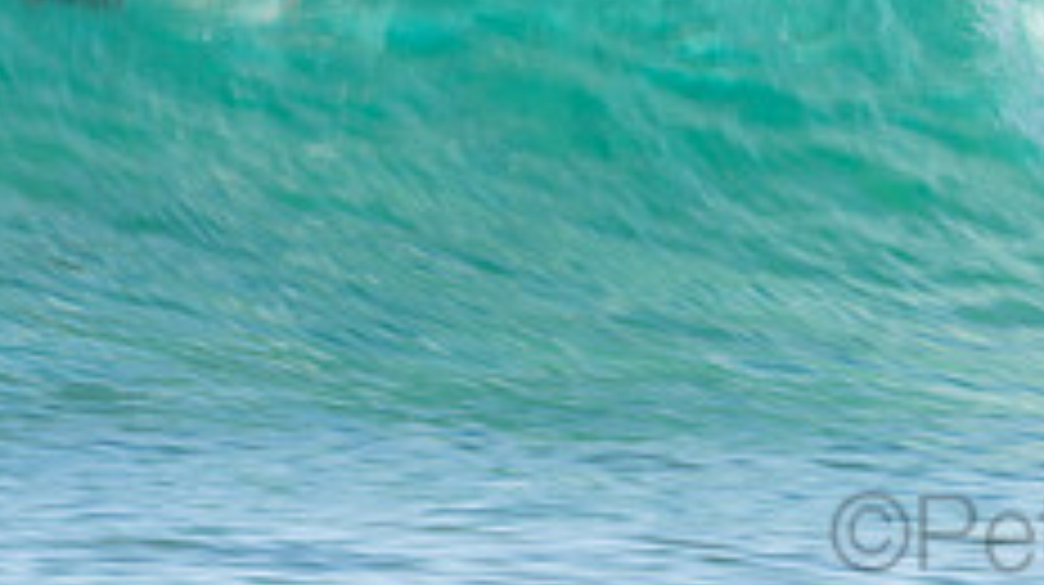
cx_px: 1179
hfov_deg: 1.4
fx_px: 43477
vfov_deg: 0.8
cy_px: -214
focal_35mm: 1572
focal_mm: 400
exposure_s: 1/30
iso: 100
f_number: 16
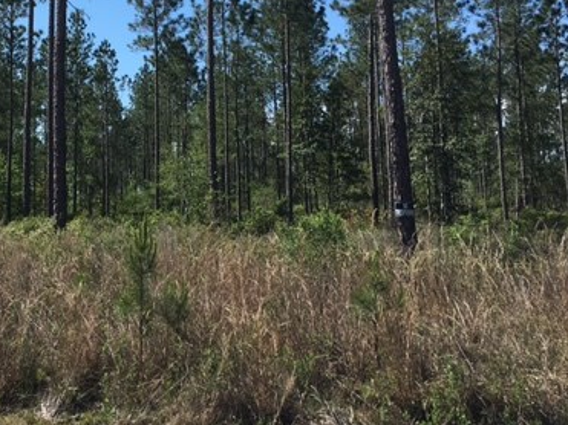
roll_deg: -0.9
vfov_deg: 28.7
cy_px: 110
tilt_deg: +9.2
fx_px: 820
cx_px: 84
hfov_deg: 36.4
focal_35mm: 50
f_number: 2.2
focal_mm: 4.15
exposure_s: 1/1374
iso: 25
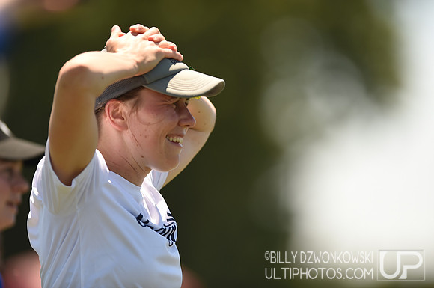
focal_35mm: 400
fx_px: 4815
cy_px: 144
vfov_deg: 3.4
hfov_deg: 5.2
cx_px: 217
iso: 100
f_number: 2.8
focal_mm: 400
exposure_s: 1/1000
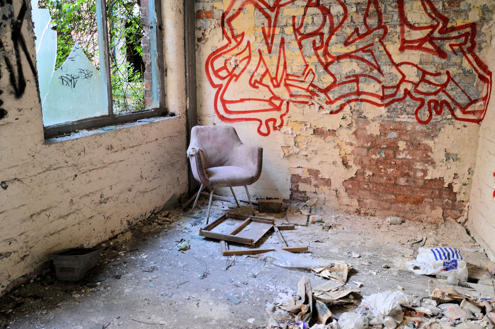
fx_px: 412
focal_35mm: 30
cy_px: 164
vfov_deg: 43.5
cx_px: 248
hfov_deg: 62.0
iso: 720
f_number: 1.8
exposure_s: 1/60
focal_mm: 20
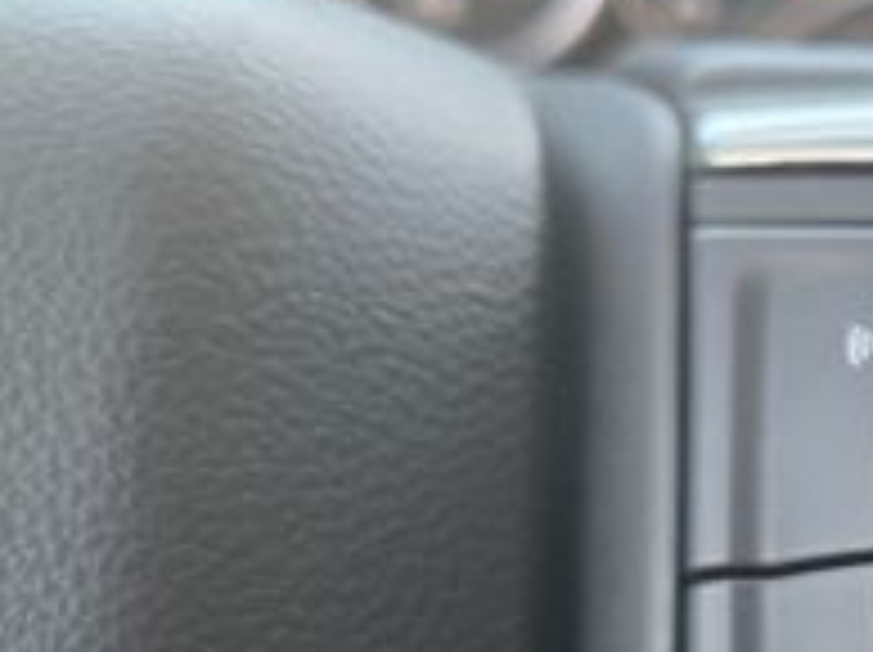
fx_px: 1914
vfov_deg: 19.0
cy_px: 580
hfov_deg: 22.5
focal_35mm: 76
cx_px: 1179
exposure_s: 1/180
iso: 160
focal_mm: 5.4
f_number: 1.8
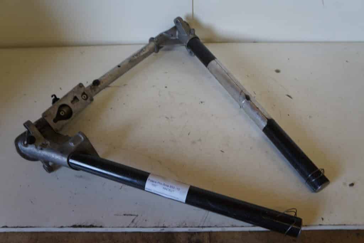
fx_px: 303
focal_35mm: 30
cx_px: 182
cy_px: 122
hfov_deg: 61.9
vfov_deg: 43.6
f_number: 3.5
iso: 200
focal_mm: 20
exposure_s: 1/60
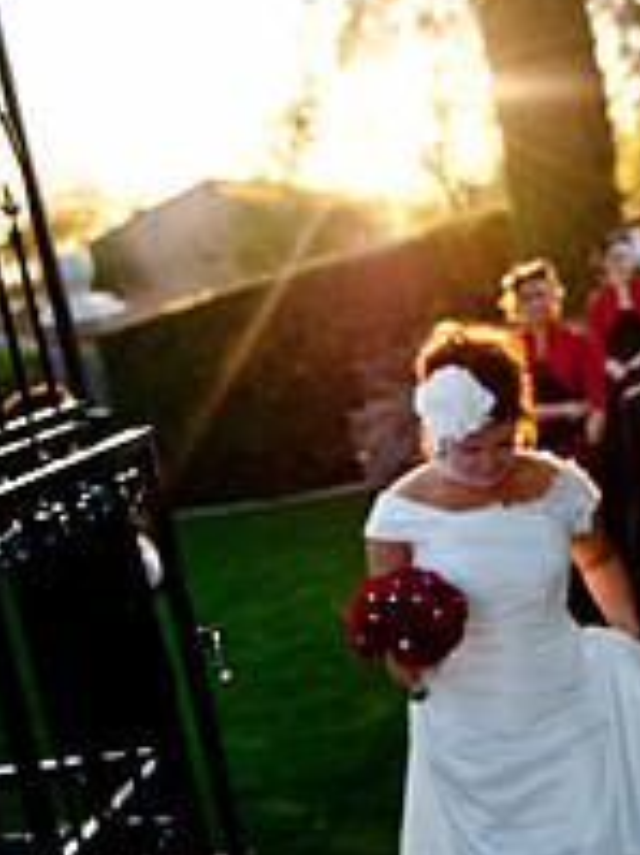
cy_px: 490
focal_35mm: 63
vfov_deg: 30.7
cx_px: 595
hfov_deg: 22.6
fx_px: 1555
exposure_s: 1/3200
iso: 200
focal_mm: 29
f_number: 2.8
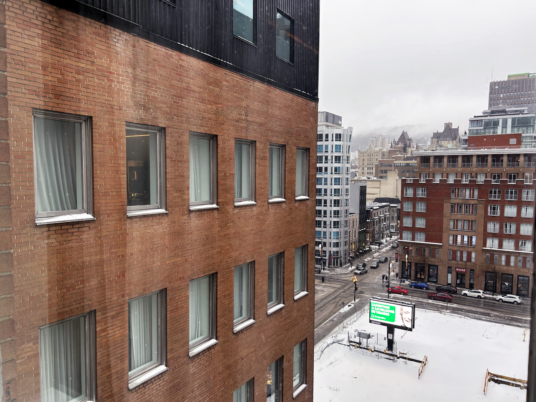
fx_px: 403
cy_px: 201
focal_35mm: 26
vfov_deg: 53.1
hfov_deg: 67.3
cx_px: 268
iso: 32
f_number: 1.5
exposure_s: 1/124
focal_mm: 5.7
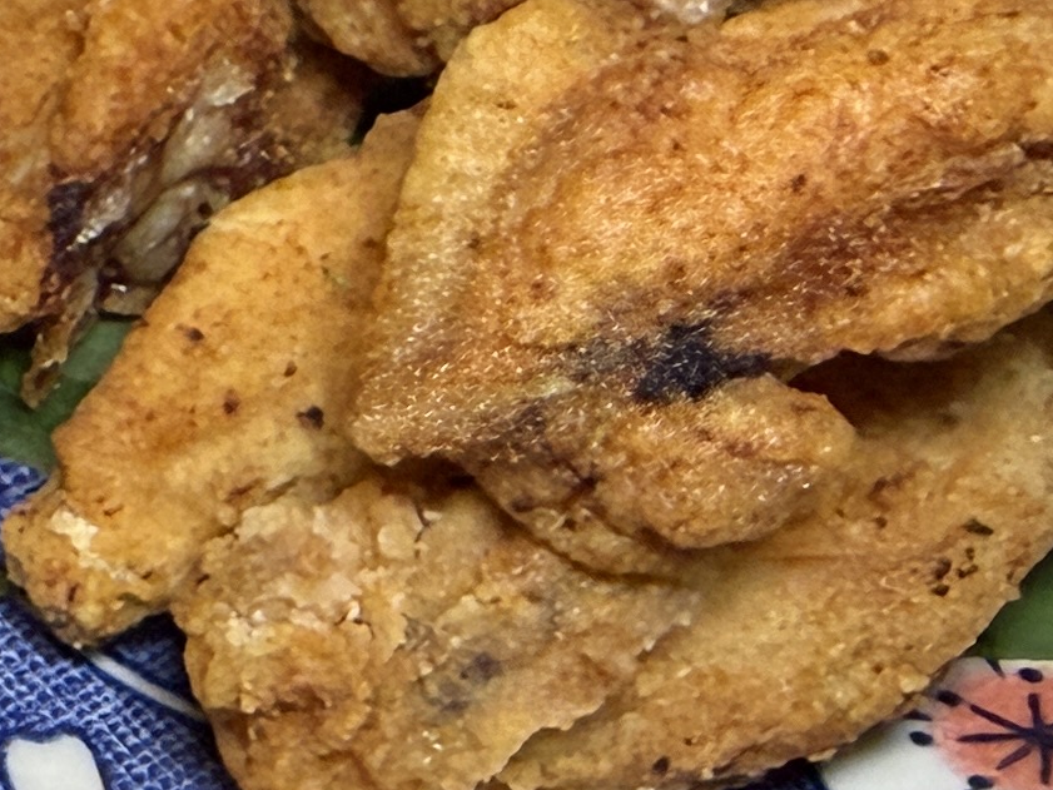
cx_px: -369
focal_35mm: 115
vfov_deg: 12.8
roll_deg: -1.5
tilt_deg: -44.1
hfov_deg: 16.1
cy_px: 89
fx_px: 3499
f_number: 2.2
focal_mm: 2.22
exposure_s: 1/43
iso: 250
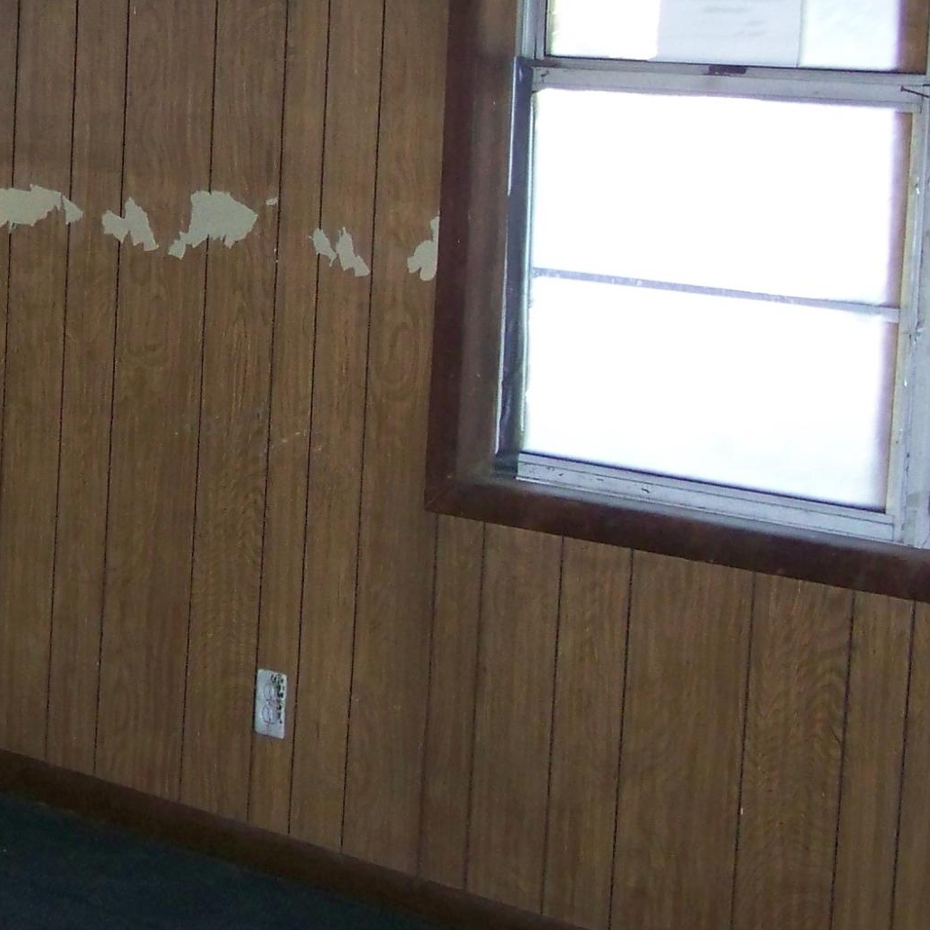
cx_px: -144
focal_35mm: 98
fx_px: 2979
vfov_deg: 17.7
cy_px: 289
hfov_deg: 17.1
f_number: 2.8
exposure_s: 1/30
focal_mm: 6.3
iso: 200
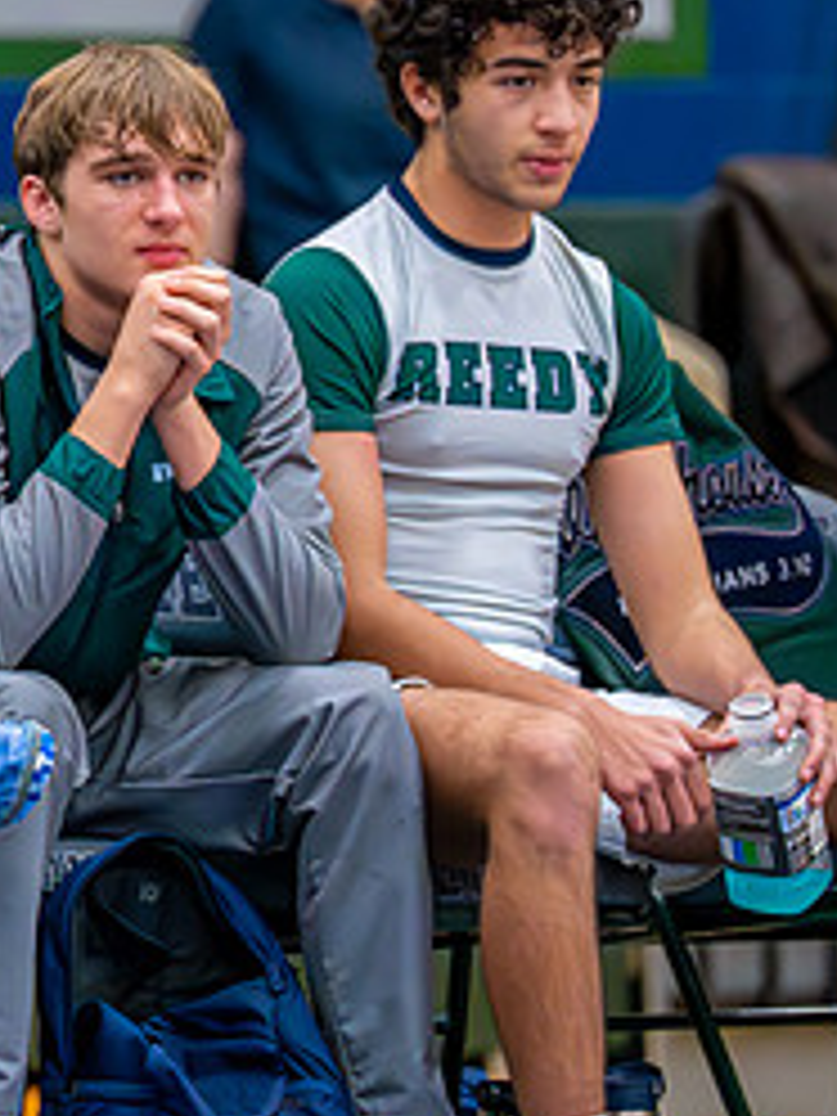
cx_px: -462
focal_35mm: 457
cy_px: 394
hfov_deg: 3.2
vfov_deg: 4.3
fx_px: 14733
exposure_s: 1/1000
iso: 6400
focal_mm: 164
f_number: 2.8
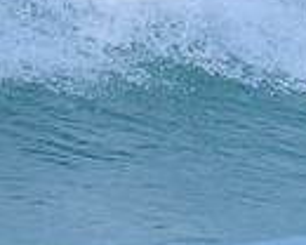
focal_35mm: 4611
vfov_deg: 0.3
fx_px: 41759
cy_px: -97
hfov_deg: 0.4
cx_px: 697
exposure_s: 1/2000
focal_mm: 800
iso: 560
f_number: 6.3
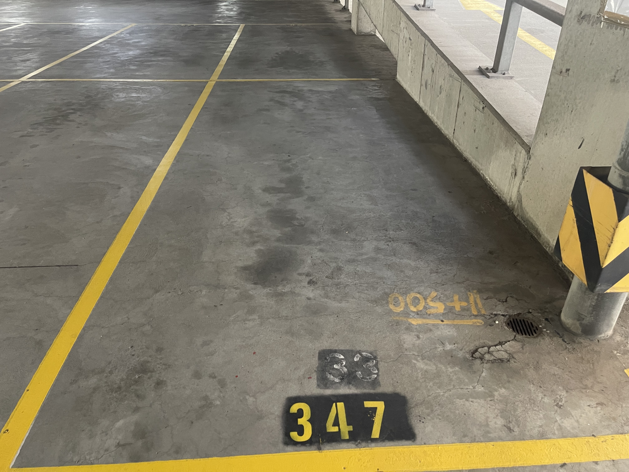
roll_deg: +0.3
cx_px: 314
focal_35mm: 25
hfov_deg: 69.4
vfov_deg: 54.9
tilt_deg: -31.4
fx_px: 454
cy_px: 236
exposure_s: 1/33
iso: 640
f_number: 1.6
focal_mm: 5.1
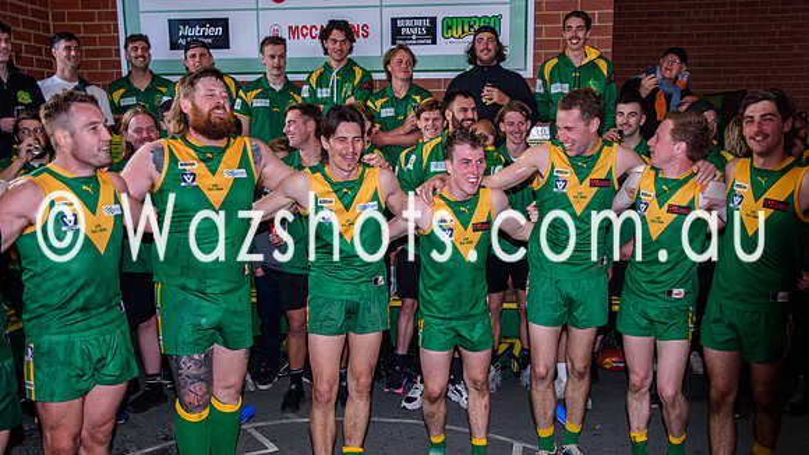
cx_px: 421
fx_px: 835
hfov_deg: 51.7
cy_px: 285
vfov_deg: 30.3
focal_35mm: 39
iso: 400
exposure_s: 1/160
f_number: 2.8
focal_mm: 22
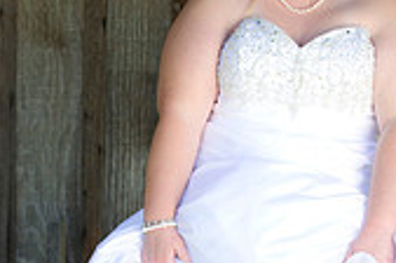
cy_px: 247
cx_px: 98
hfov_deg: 7.7
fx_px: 2942
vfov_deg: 5.1
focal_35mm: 268
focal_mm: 78
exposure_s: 1/125
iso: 200
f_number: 4
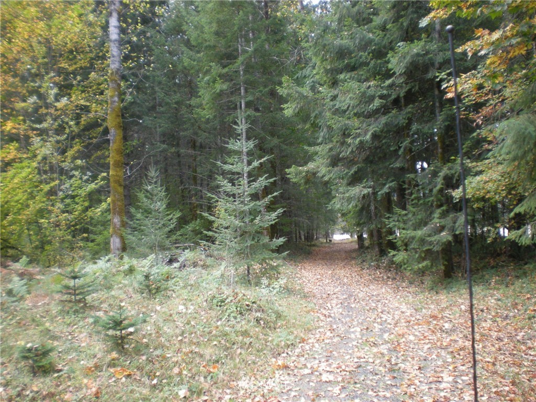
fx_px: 588
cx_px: 268
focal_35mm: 38
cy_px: 201
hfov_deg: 49.0
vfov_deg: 37.7
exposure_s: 1/59.7
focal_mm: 6.3
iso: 139
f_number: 3.1
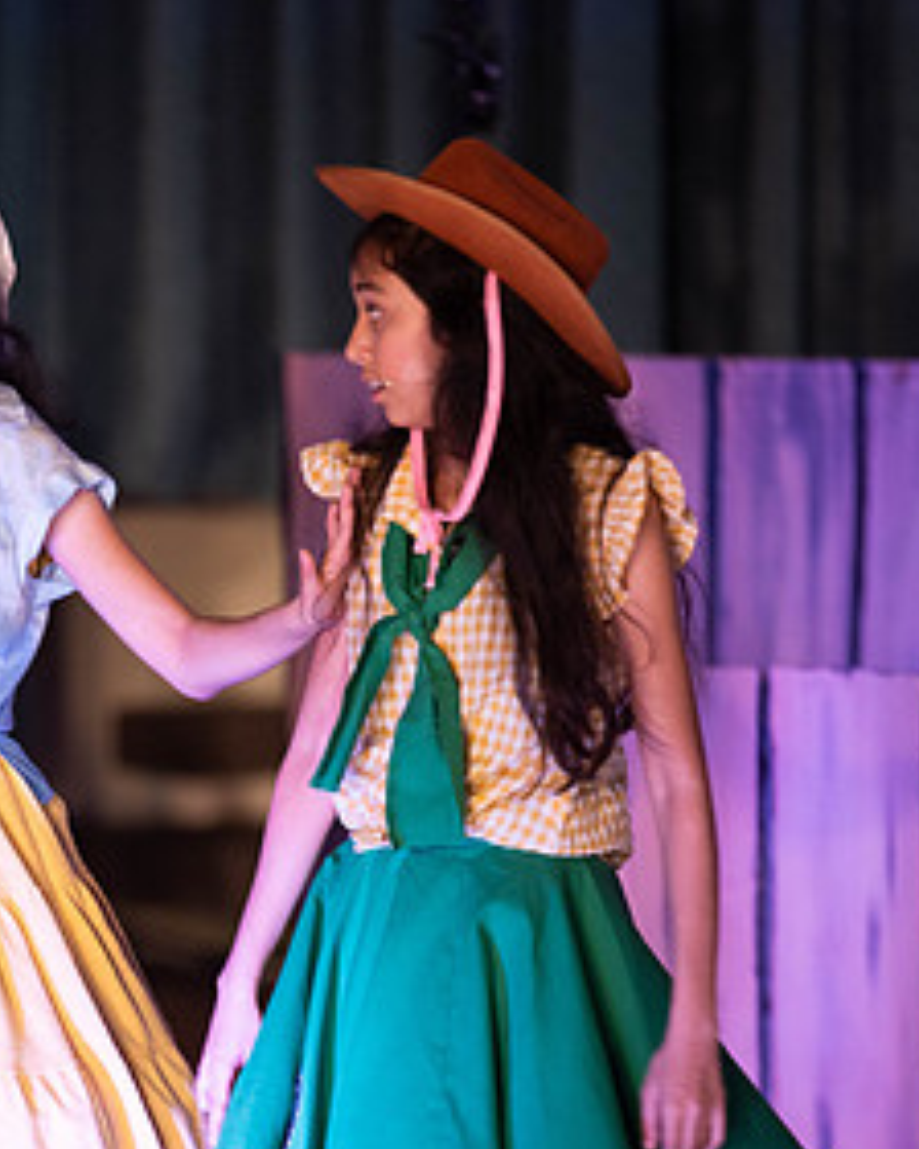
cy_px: 753
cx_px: -98
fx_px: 13225
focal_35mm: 389
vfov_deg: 5.0
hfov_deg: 4.0
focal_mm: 200
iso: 900
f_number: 2.8
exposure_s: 1/200
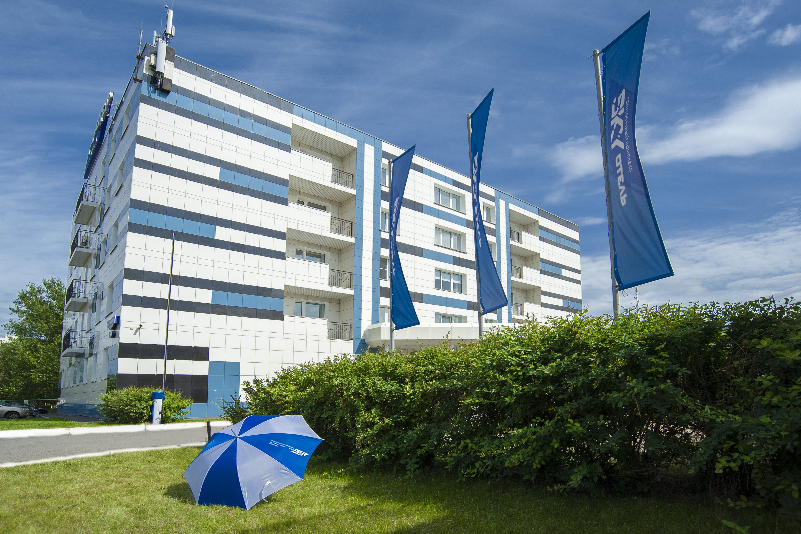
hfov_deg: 90.0
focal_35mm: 18
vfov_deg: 67.4
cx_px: 400
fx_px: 400
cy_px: 267
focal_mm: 18
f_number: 11
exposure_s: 1/1500
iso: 200
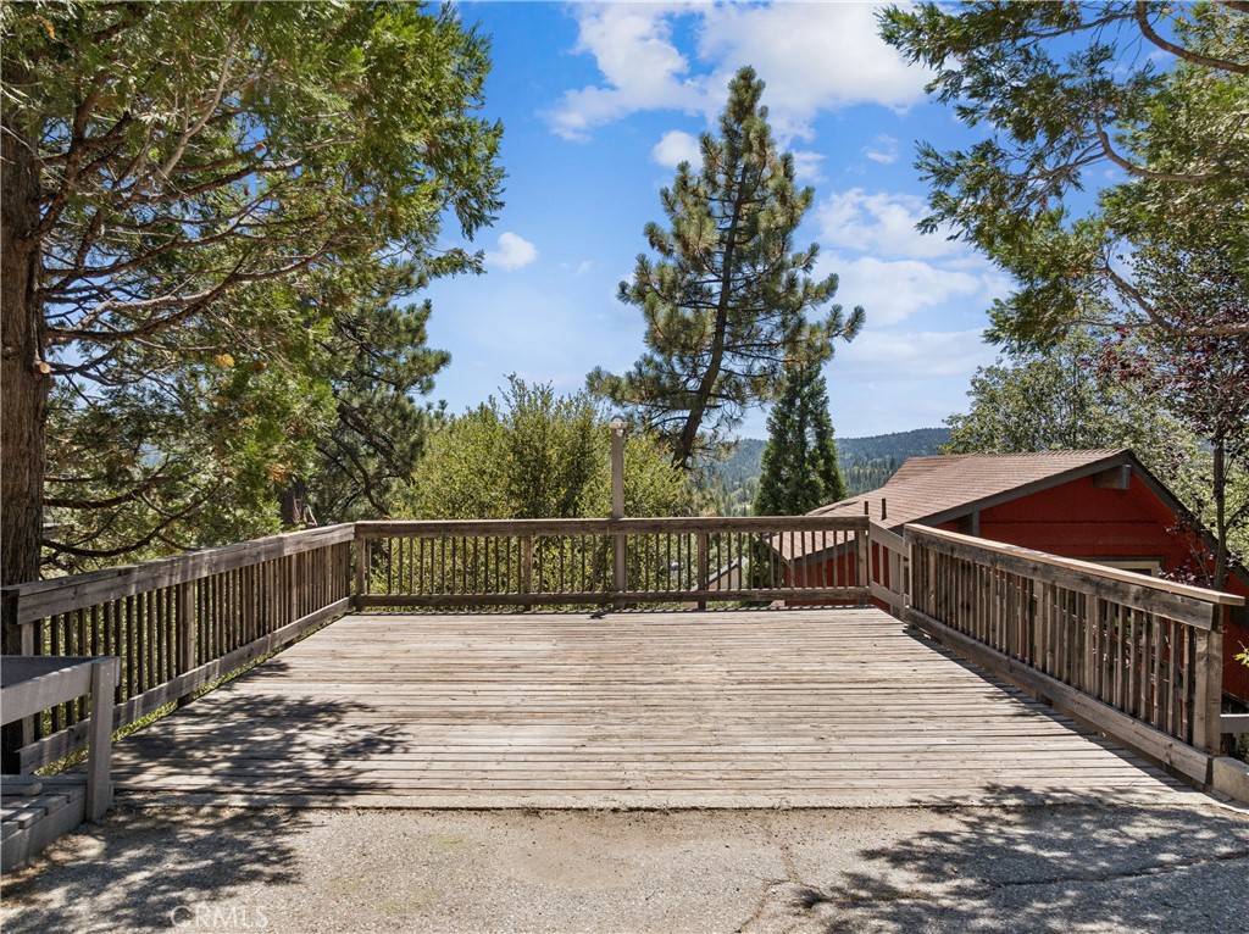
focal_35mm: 24
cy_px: 467
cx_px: 624
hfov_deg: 71.6
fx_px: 865
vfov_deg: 56.7
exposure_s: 1/60
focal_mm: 12.3
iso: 100
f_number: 2.8
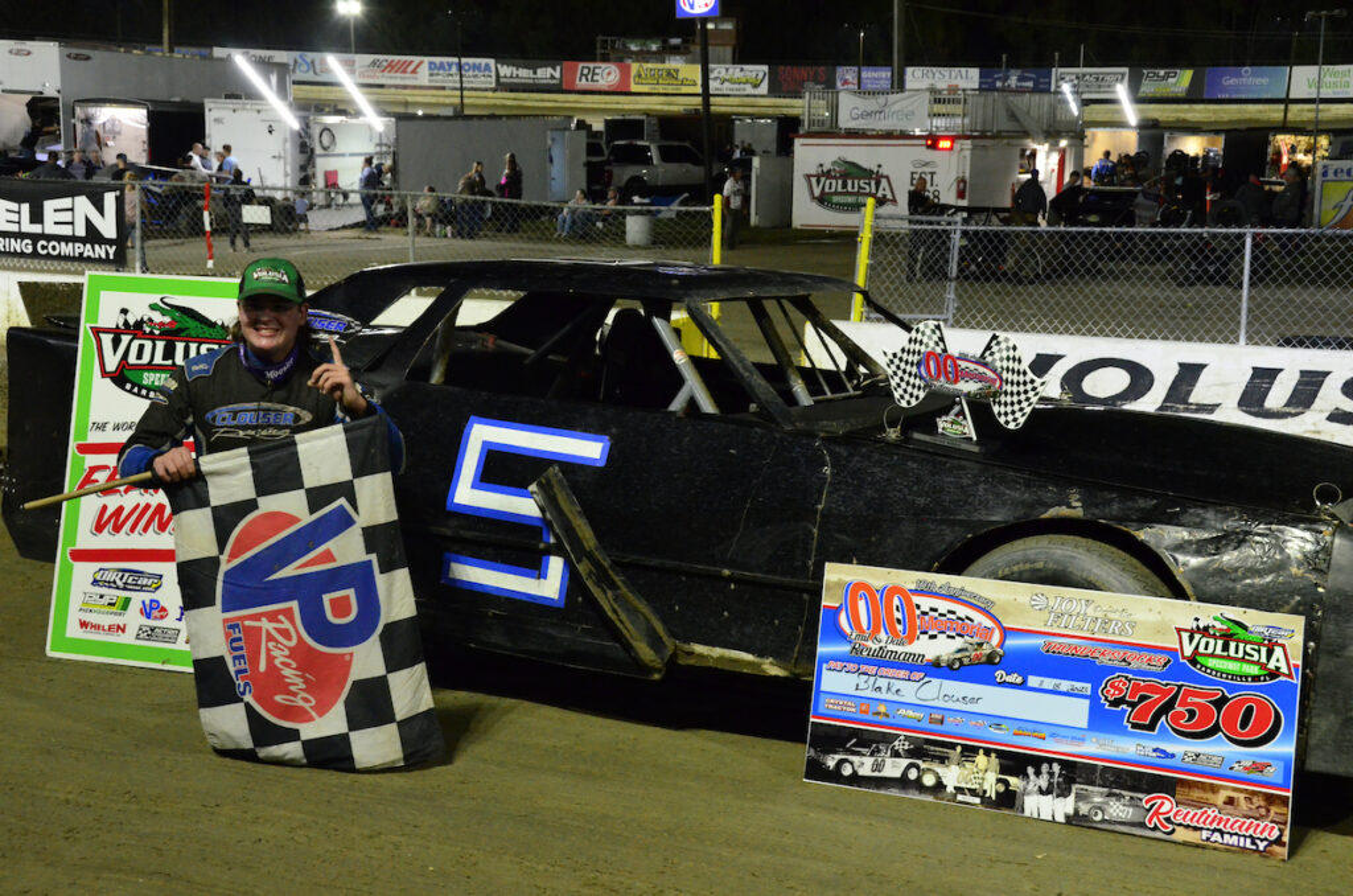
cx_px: 676
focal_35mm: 54
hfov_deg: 36.9
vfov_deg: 24.9
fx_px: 2025
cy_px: 448
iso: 4000
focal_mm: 36
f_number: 10
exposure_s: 1/50
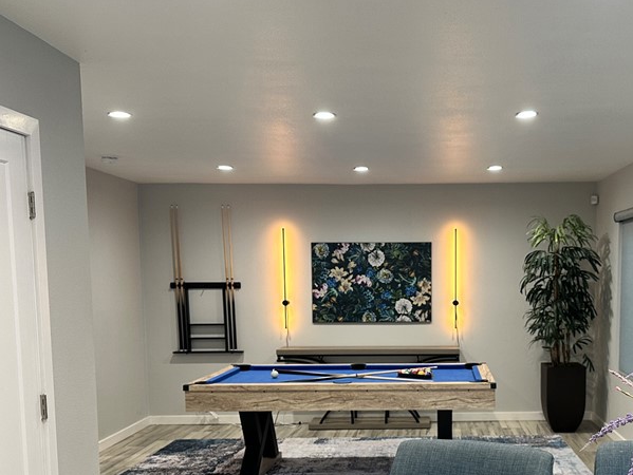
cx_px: 440
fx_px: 750
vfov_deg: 34.4
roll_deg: +0.2
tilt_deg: -5.7
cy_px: 361
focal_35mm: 41
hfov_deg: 44.8
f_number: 1.78
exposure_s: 1/60
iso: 200
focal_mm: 6.86
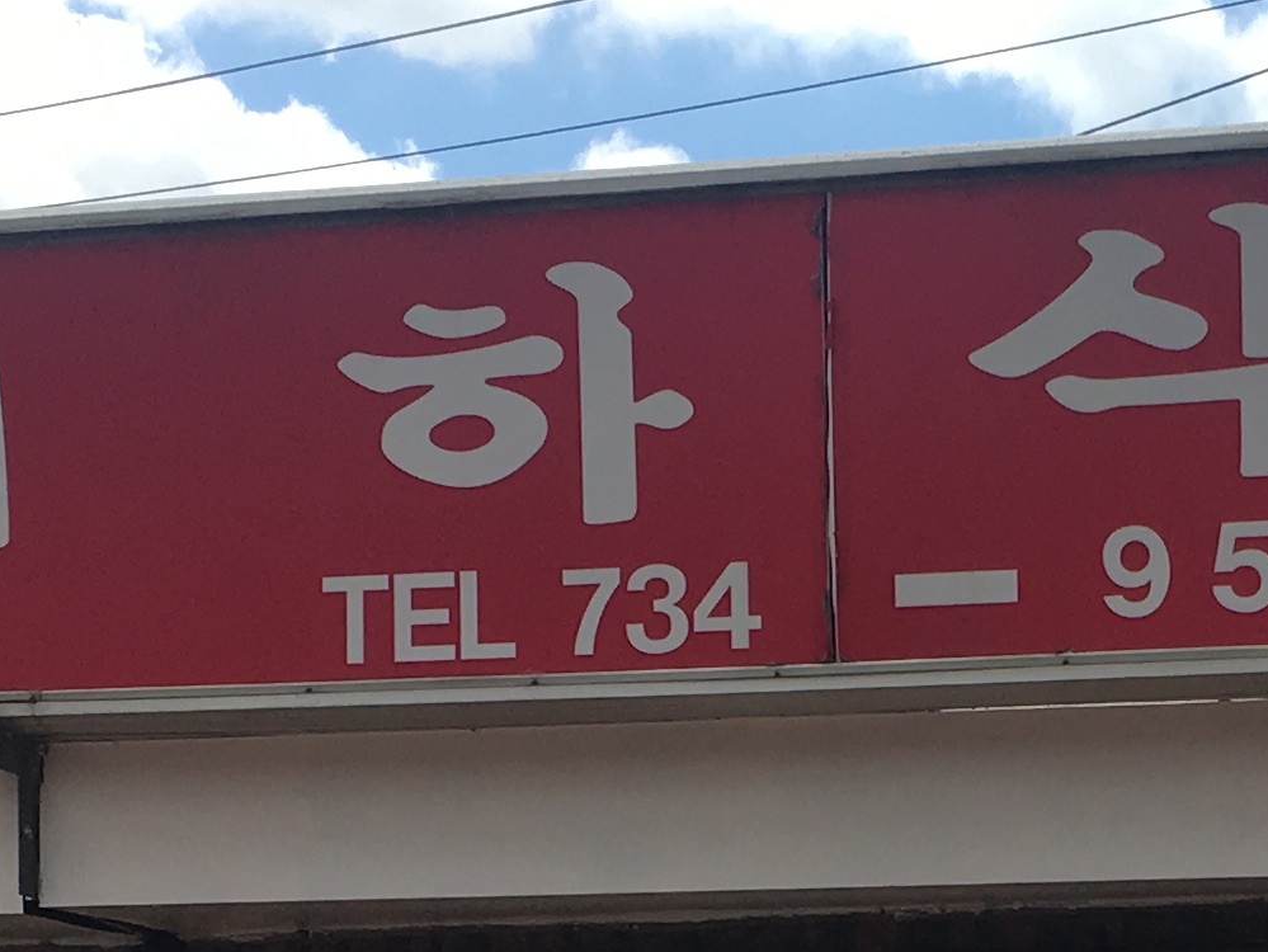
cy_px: 1288
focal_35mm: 117
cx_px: 1196
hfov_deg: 16.5
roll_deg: -1.3
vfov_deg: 12.2
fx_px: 4287
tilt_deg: +6.5
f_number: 2.2
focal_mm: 4.15
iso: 25
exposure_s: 1/827
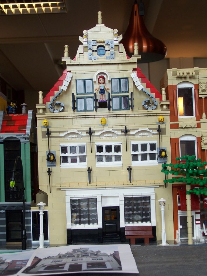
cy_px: 138
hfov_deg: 22.9
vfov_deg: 30.3
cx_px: 104
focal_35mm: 64
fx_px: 510
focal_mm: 10.7
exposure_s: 1/45
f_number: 3.2
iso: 80
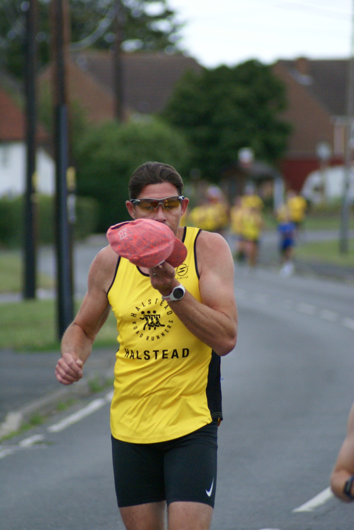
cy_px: 265
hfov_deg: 3.7
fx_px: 5521
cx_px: 177
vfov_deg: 5.5
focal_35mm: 375
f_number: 5.6
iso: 800
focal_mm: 250
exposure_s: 1/320
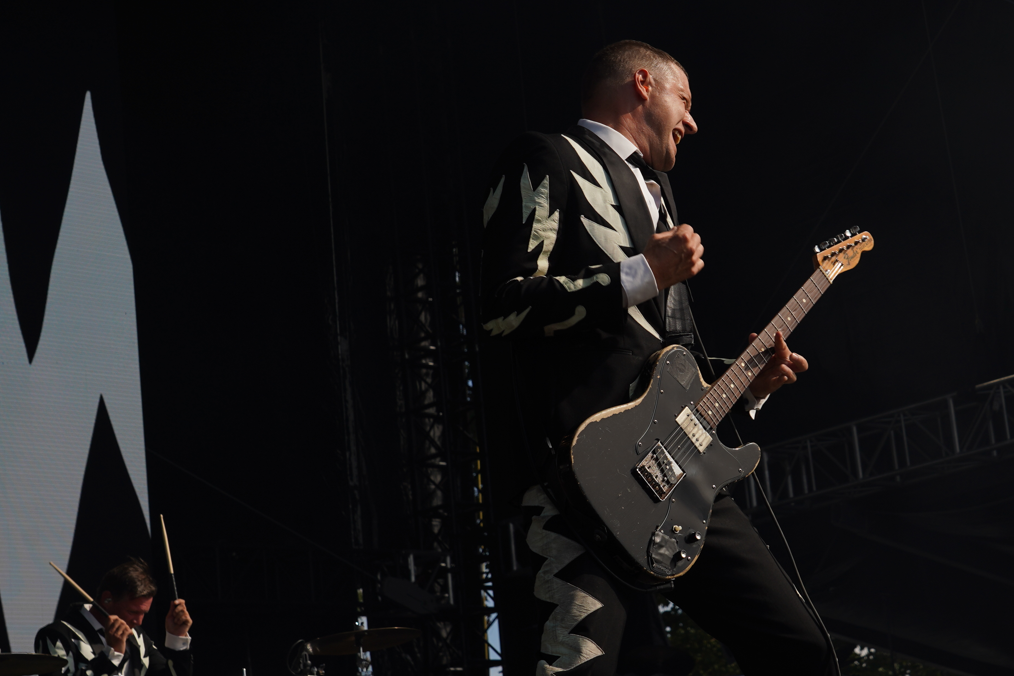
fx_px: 2338
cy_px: 296
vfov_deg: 16.4
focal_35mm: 83
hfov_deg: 24.4
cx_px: 673
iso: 100
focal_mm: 51
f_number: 8
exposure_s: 1/500
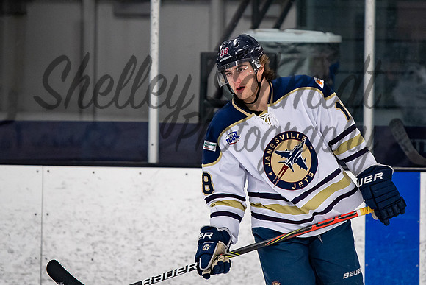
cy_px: 90
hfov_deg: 4.9
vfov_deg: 3.3
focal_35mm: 418
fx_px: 4941
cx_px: 219
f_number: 3.2
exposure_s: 1/800
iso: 800
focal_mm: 200
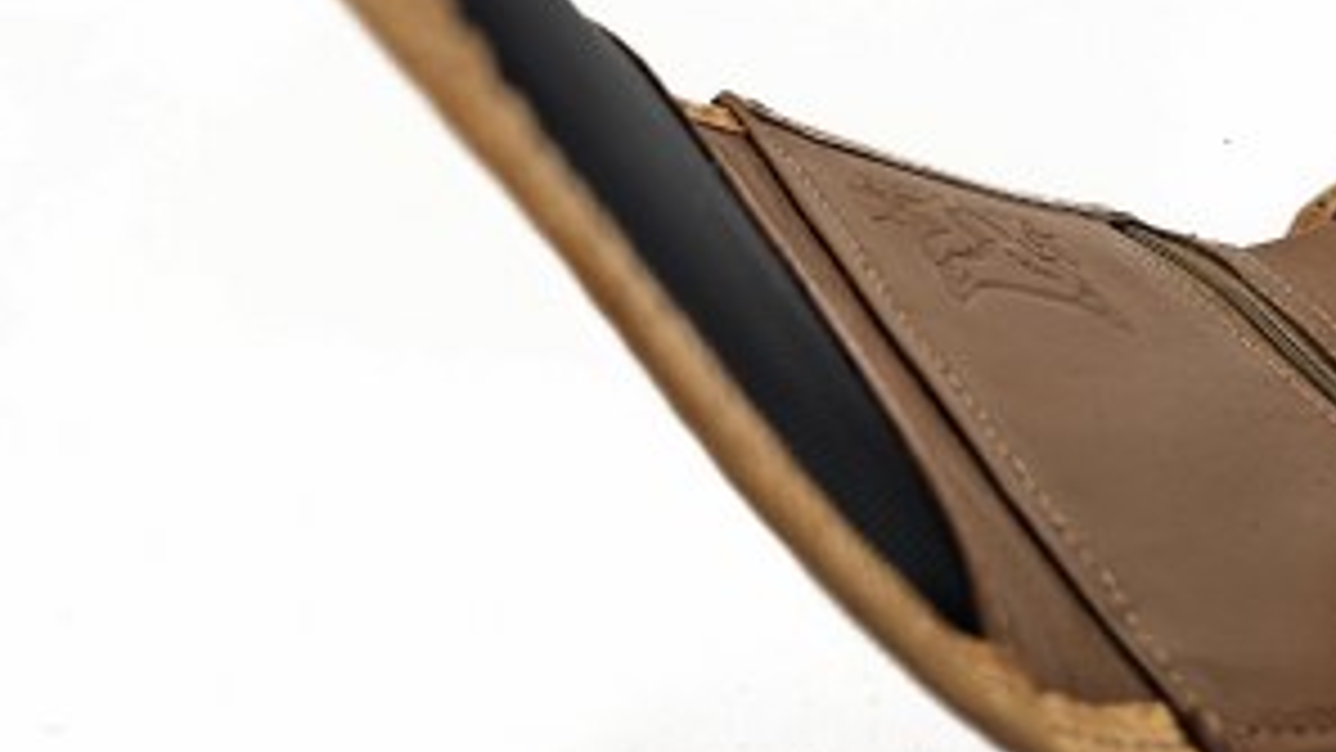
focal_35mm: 54
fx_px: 1913
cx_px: 1367
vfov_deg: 22.1
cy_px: 239
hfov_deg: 34.6
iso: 10
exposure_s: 1/128
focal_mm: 6.3
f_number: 1.7
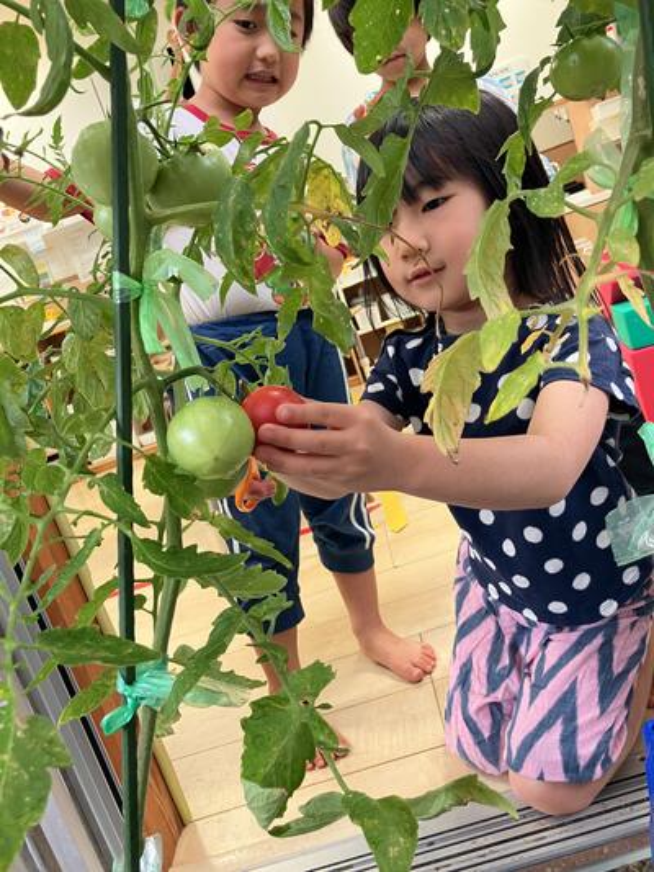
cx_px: 327
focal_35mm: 28
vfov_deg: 63.4
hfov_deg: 49.8
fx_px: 705
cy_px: 436
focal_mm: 3.99
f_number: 1.8
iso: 80
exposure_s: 1/67
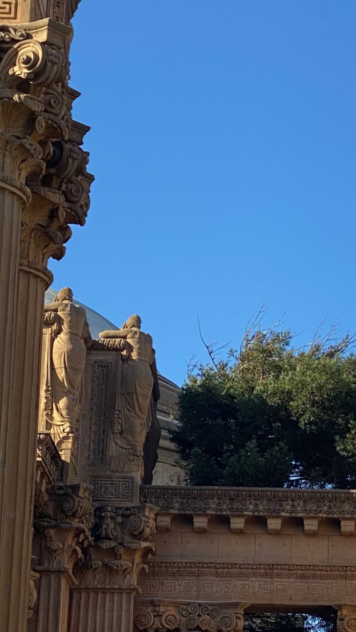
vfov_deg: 16.4
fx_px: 2198
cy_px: 229
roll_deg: -1.6
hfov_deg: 9.2
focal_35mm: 131
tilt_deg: +19.7
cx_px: 345
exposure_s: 1/773
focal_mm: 6
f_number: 2
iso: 20
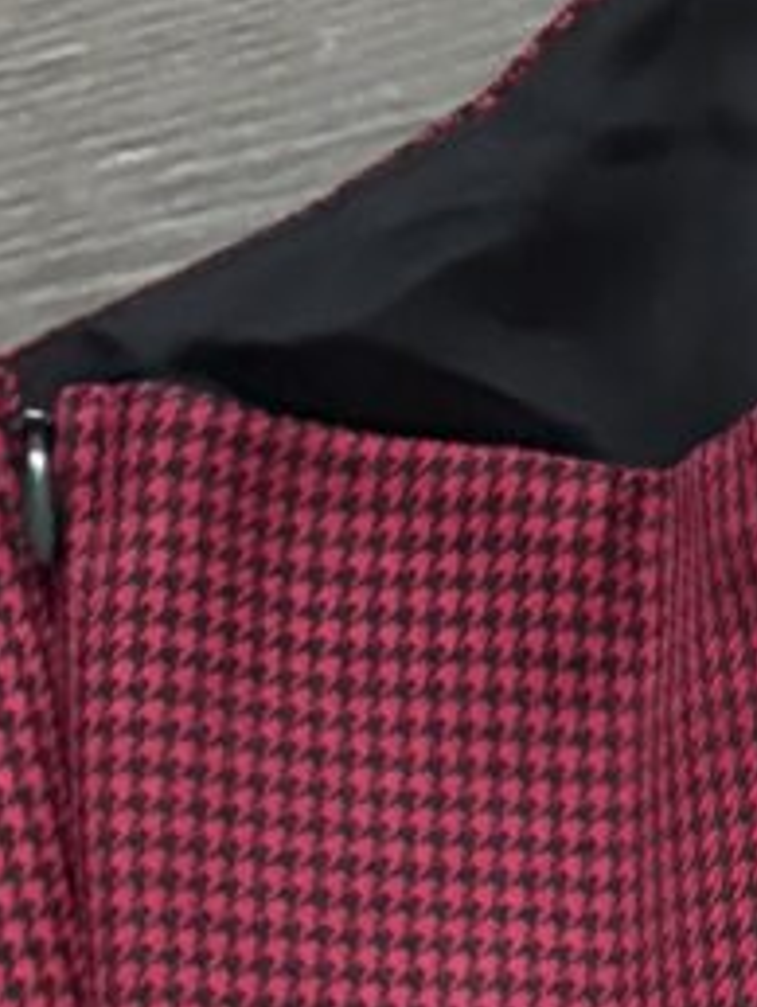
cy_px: 2646
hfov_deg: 6.8
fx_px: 5997
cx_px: 1955
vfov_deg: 8.5
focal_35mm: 206
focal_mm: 5.96
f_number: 1.6
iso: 800
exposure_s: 1/30
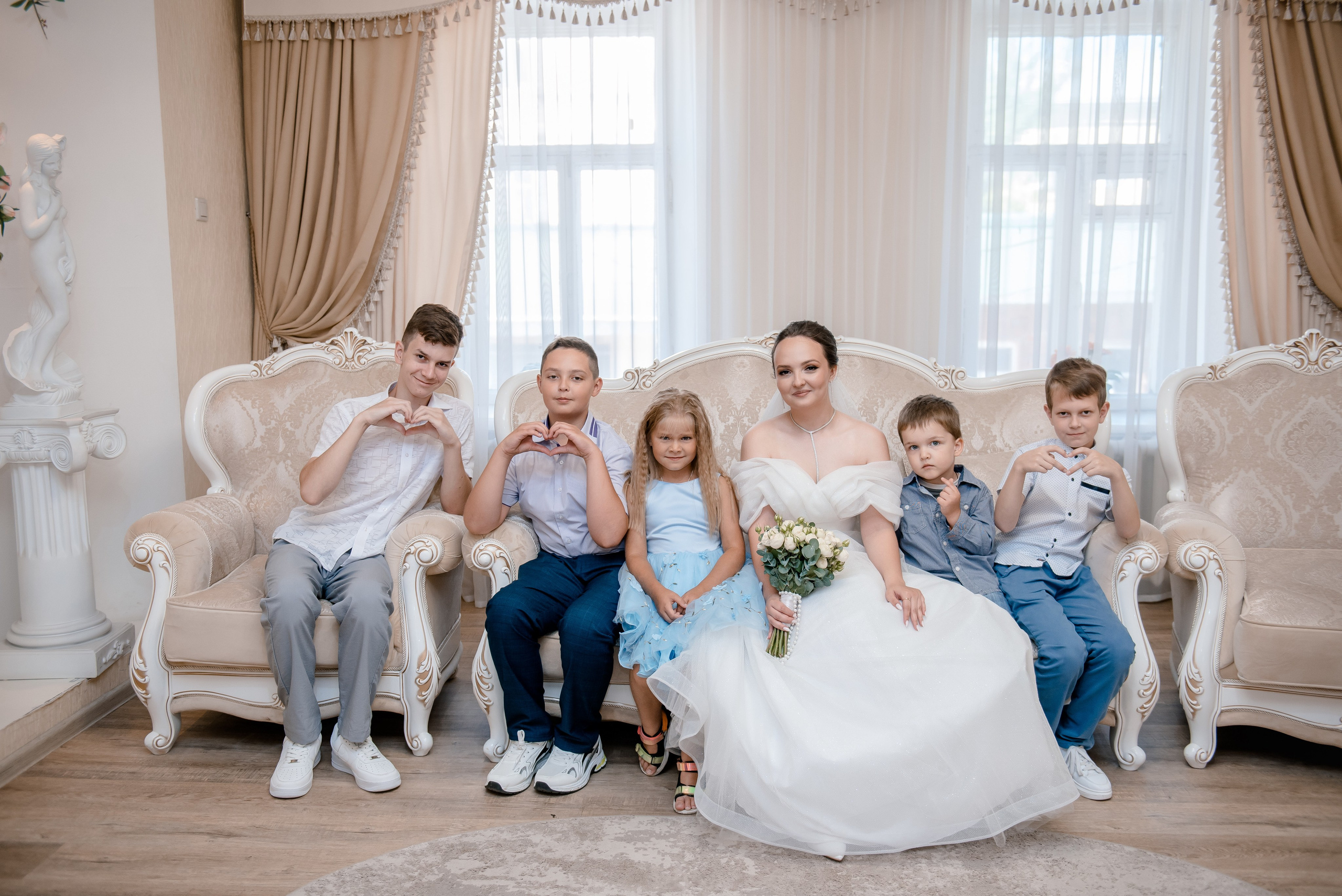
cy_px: 448
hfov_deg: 55.8
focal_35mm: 34
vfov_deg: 38.9
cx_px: 671
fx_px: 1268
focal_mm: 34
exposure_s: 1/200
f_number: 2.8
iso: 500
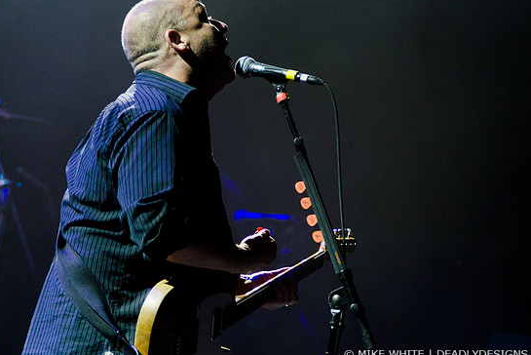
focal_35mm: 232
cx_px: 279
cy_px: 174
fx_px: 3417
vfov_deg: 5.9
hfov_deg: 8.9
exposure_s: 1/250
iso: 1600
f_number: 3.5
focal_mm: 145
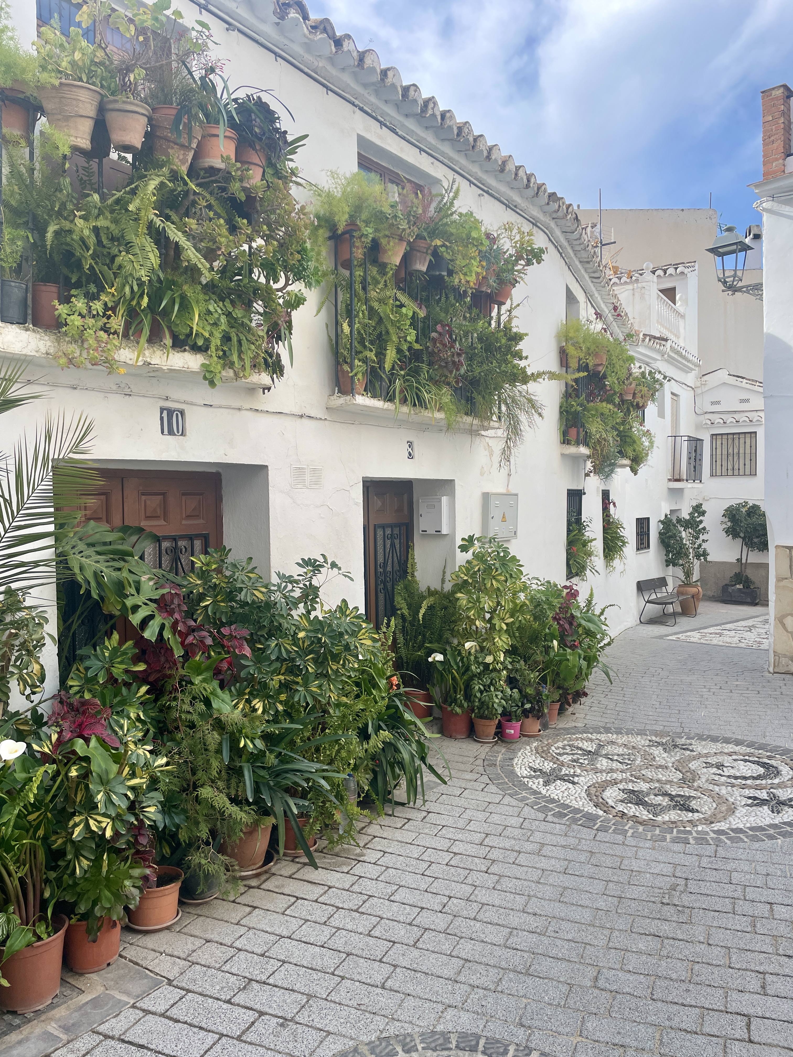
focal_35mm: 26
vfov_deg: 67.3
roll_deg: +1.0
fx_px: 794
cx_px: 396
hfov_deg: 53.1
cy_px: 528
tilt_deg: -1.7
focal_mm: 4.2
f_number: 1.6
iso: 32
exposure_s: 1/979
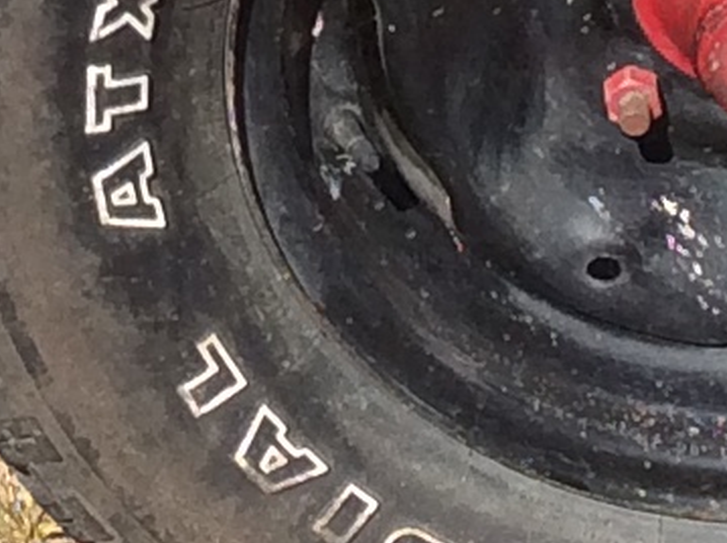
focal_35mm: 231
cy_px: -474
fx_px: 4843
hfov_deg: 8.5
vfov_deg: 6.3
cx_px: -65
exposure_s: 1/1079
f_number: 2.4
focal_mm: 3.3
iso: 32
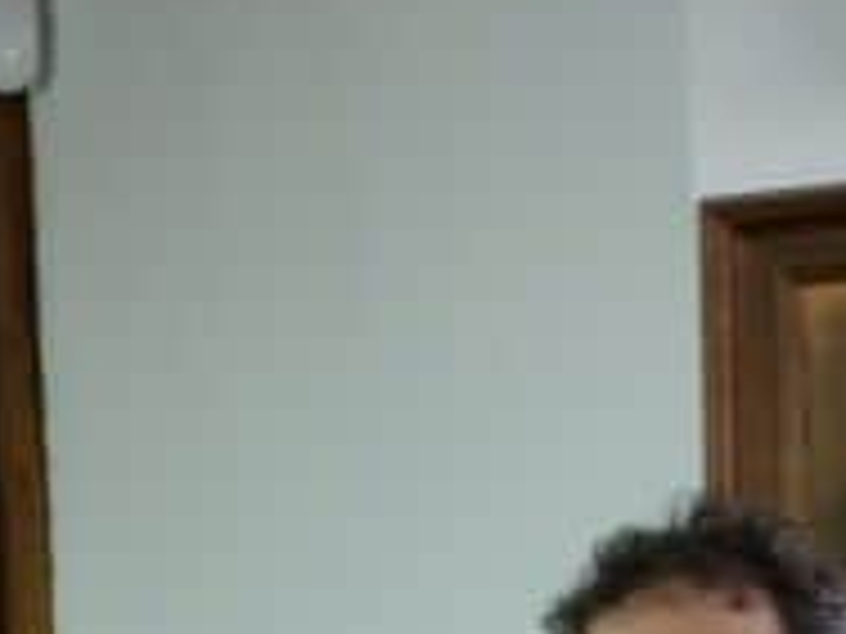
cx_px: -936
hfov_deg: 8.1
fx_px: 5670
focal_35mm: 232
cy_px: 1401
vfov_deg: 6.2
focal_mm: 23
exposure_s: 1/60
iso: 1250
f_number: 2.8
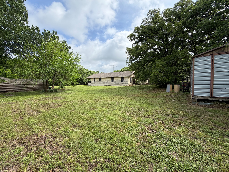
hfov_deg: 102.1
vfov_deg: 85.7
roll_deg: -0.8
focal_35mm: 14
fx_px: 93
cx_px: 114
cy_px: 86
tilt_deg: -1.9
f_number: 2.2
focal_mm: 2.22
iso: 25
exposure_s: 1/770
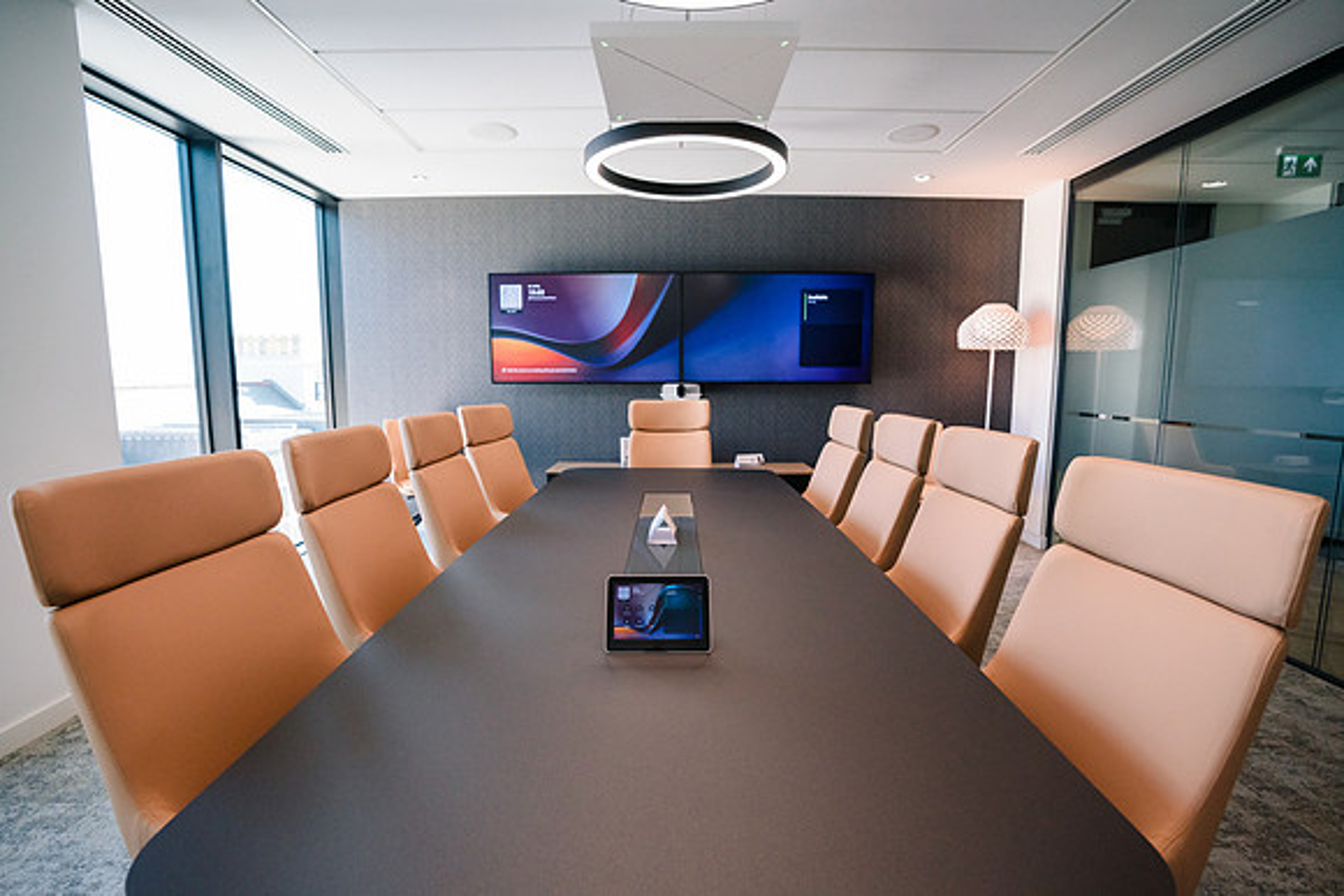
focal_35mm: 16
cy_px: 448
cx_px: 672
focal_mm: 16
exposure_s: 1/640
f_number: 4
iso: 3200
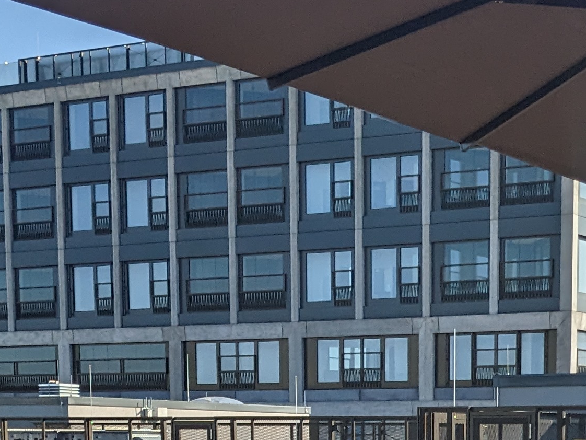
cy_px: 667
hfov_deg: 20.0
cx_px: 482
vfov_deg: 14.2
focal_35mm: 97
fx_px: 1642
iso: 62
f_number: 1.73
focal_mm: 4.38
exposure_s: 1/5882
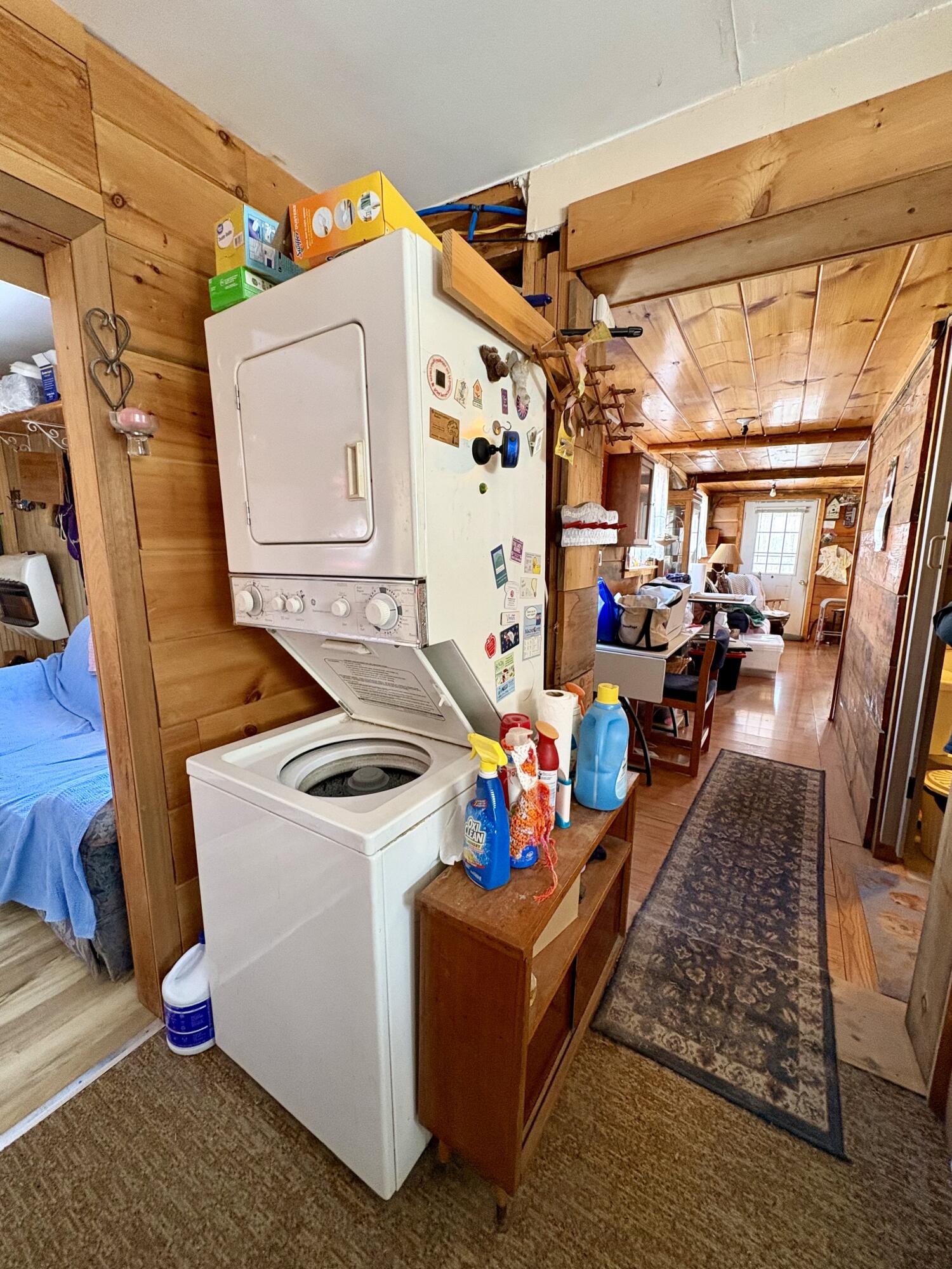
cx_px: 476
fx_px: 513
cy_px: 634
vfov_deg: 102.1
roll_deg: +1.0
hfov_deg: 85.7
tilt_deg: -10.2
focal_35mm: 14
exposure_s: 1/60
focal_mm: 2.22
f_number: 2.2
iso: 320
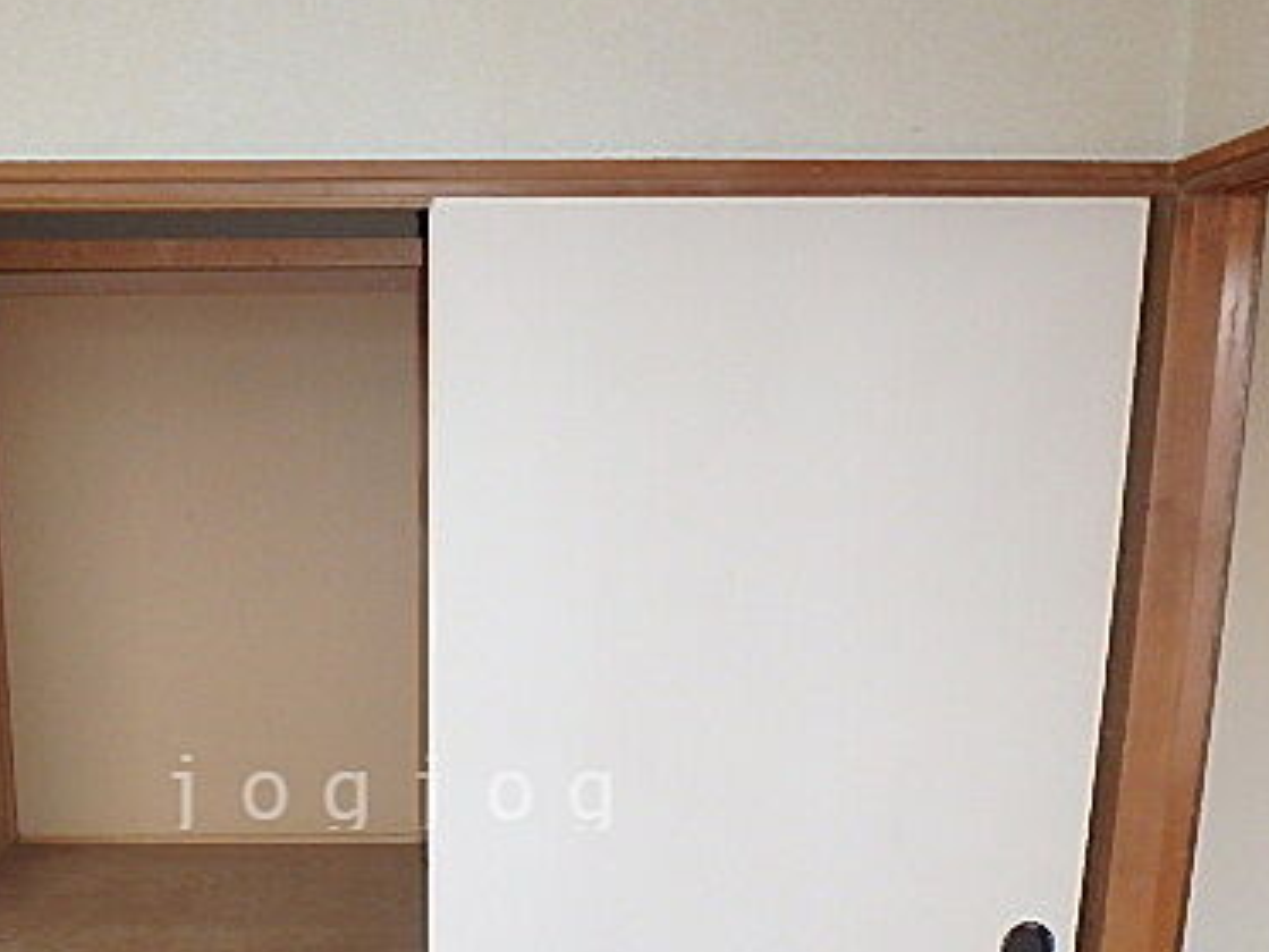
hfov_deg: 50.2
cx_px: 398
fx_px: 1320
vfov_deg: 37.9
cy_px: 789
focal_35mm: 36
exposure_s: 1/30
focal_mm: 3.7
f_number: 3.5
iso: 400
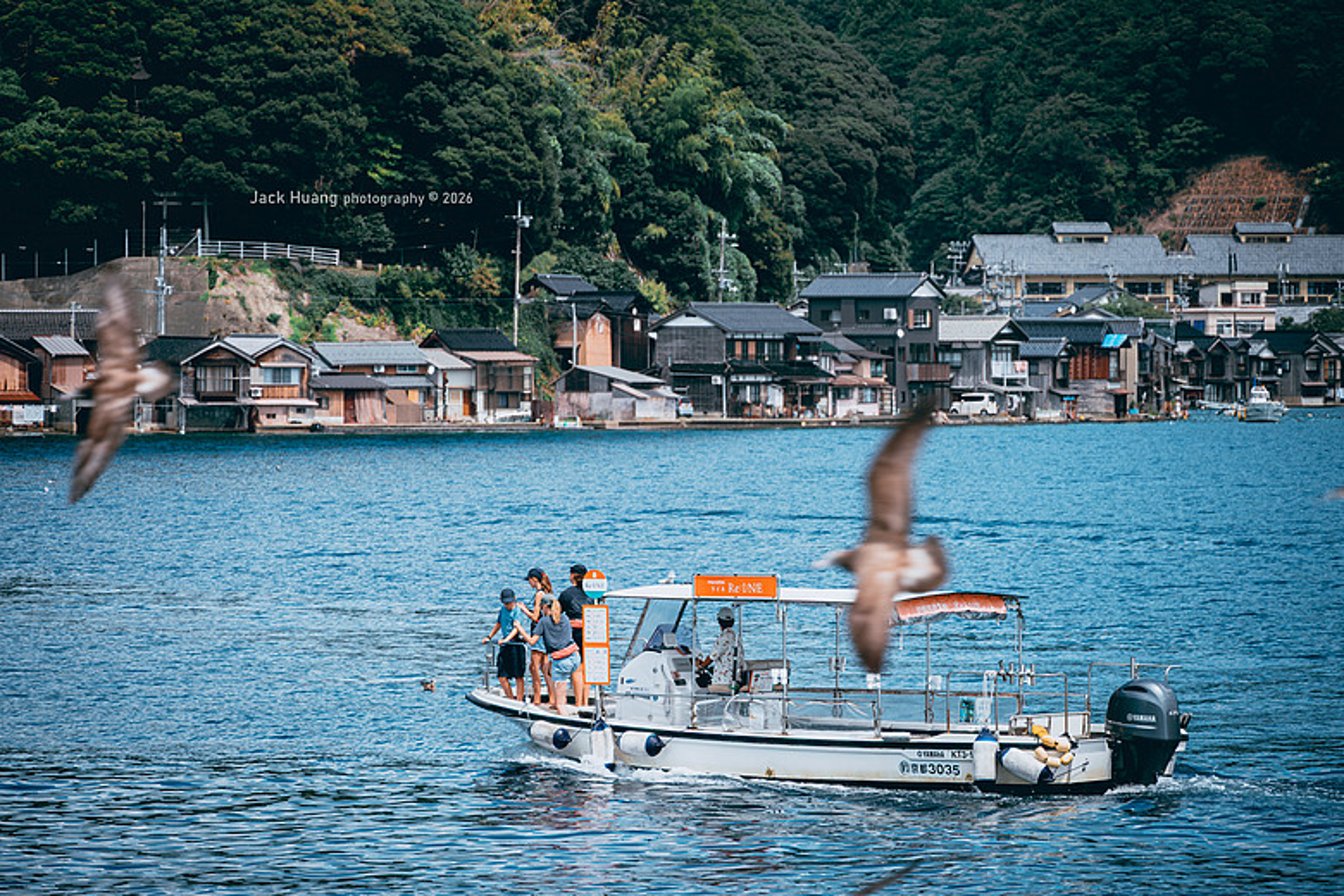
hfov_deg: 10.3
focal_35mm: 200
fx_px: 7466
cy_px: 448
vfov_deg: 6.9
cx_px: 672
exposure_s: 1/250
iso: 100
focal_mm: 200
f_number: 6.3
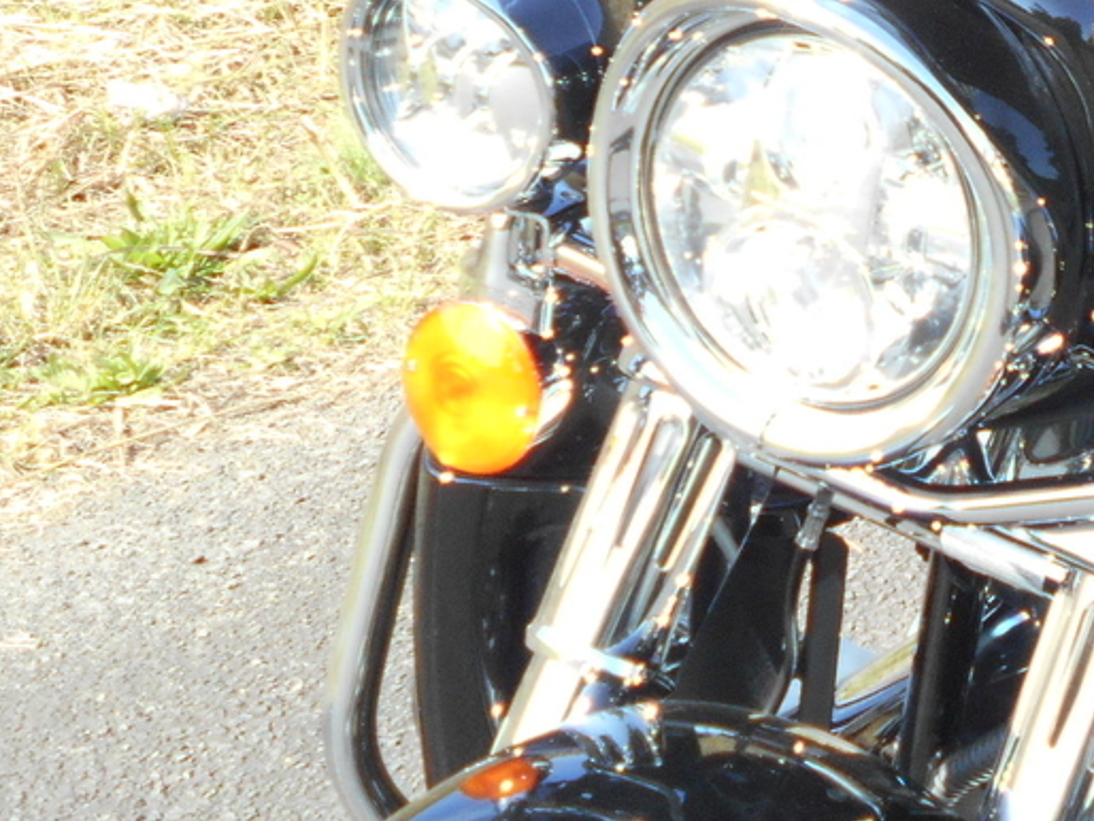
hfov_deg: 20.5
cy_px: -55
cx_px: 1203
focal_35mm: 91
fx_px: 2877
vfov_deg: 15.8
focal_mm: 6.7
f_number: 3.9
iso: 140
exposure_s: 1/250
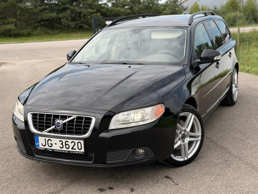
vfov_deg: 30.3
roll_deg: -0.6
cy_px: 97
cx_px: 129
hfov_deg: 39.7
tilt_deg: -11.5
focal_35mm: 48
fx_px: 358
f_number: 1.78
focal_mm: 6.76
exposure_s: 1/2762
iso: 64
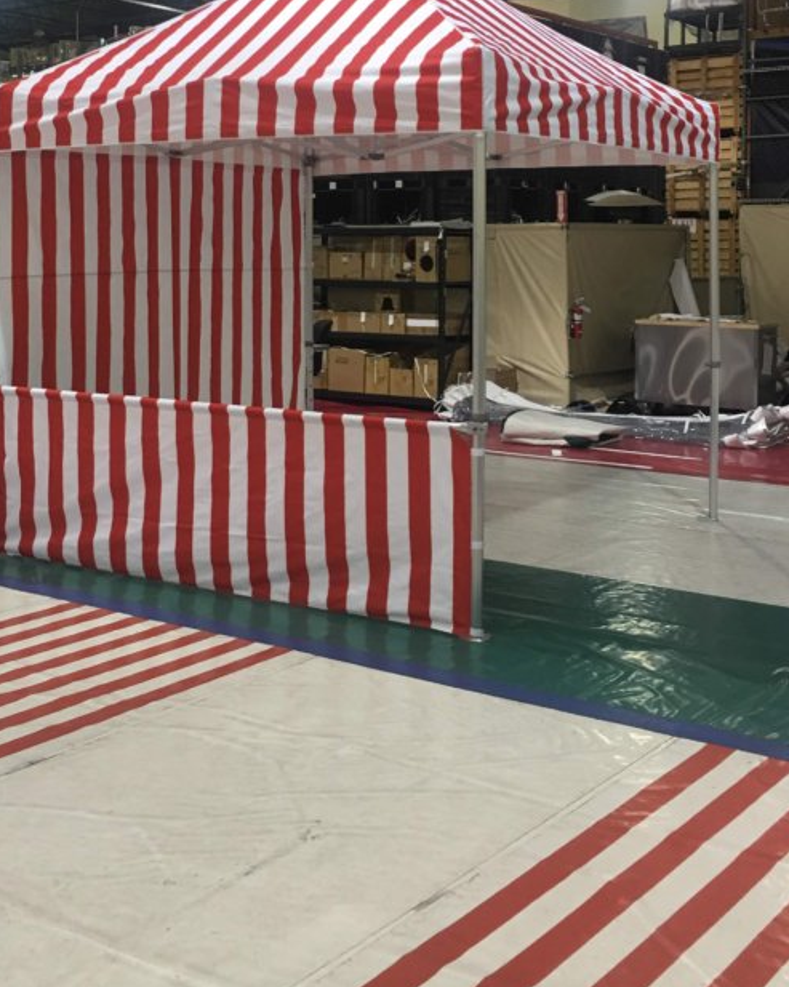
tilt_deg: +0.2
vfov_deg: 38.8
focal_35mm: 47
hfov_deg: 32.0
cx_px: 354
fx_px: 1373
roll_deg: -0.3
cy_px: 275
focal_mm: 4.15
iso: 50
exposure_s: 1/15
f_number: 2.2
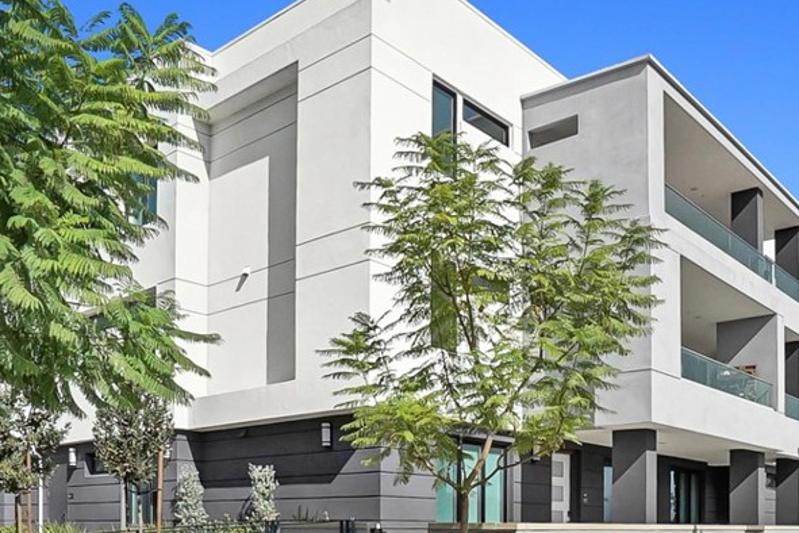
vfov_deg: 48.5
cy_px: 367
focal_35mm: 26
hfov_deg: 69.4
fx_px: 577
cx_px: 412
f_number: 9
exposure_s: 1/2500
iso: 800
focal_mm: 10
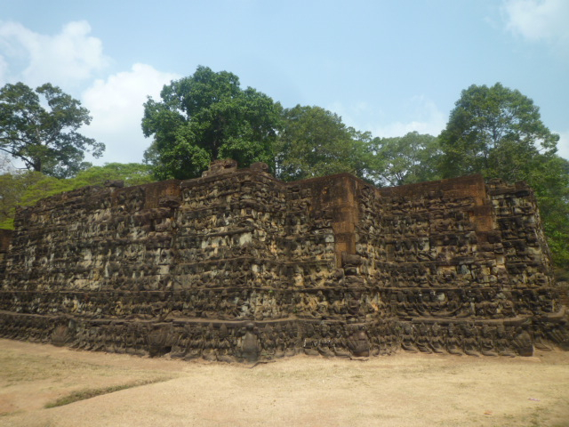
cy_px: 214
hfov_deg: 69.4
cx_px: 284
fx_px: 411
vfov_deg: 54.9
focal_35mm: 25
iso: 80
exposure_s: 1/640
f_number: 3.5
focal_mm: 4.4
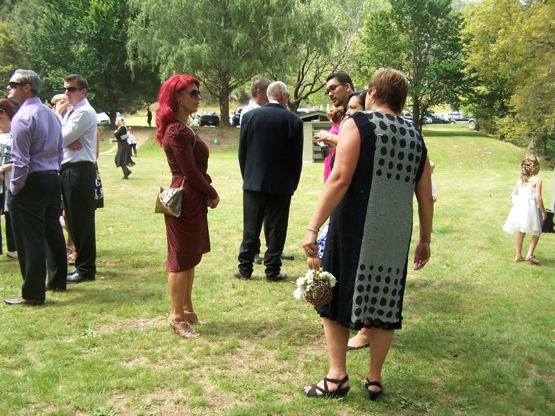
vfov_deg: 37.7
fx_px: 609
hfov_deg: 49.0
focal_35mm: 38
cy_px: 208
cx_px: 278
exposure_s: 1/250
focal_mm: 6.3
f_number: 2.8
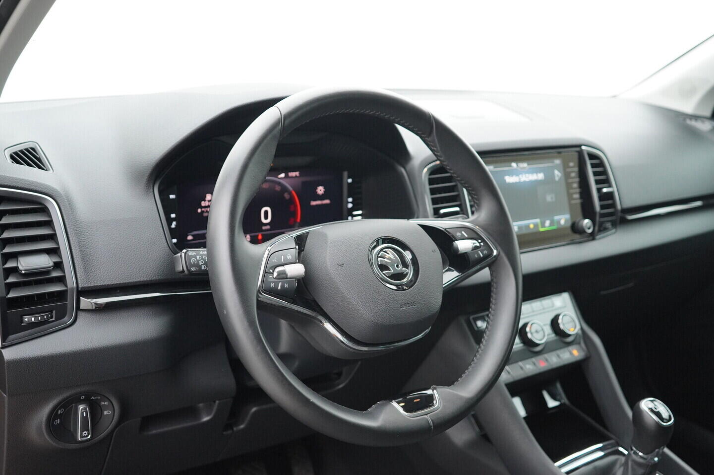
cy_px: 238
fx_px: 713
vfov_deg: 36.8
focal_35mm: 36
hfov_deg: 53.2
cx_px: 357
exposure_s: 1/320
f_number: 2.8
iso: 2000
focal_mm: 24
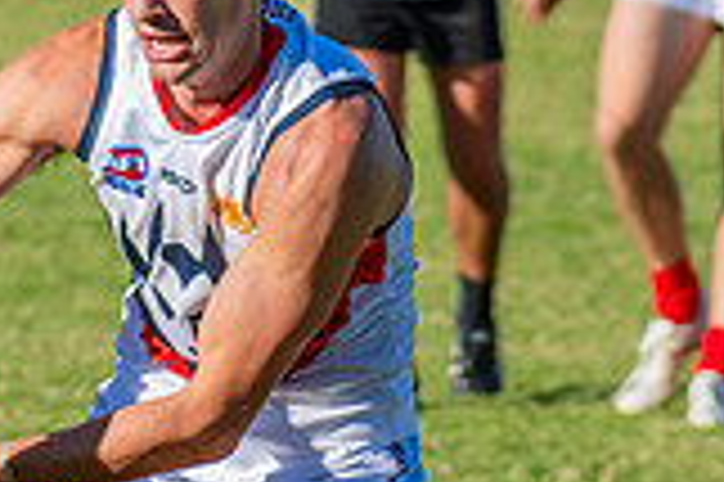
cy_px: 592
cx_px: -455
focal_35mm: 873
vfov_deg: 1.6
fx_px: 17539
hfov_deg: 2.4
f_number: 8
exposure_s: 1/1600
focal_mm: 240
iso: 800
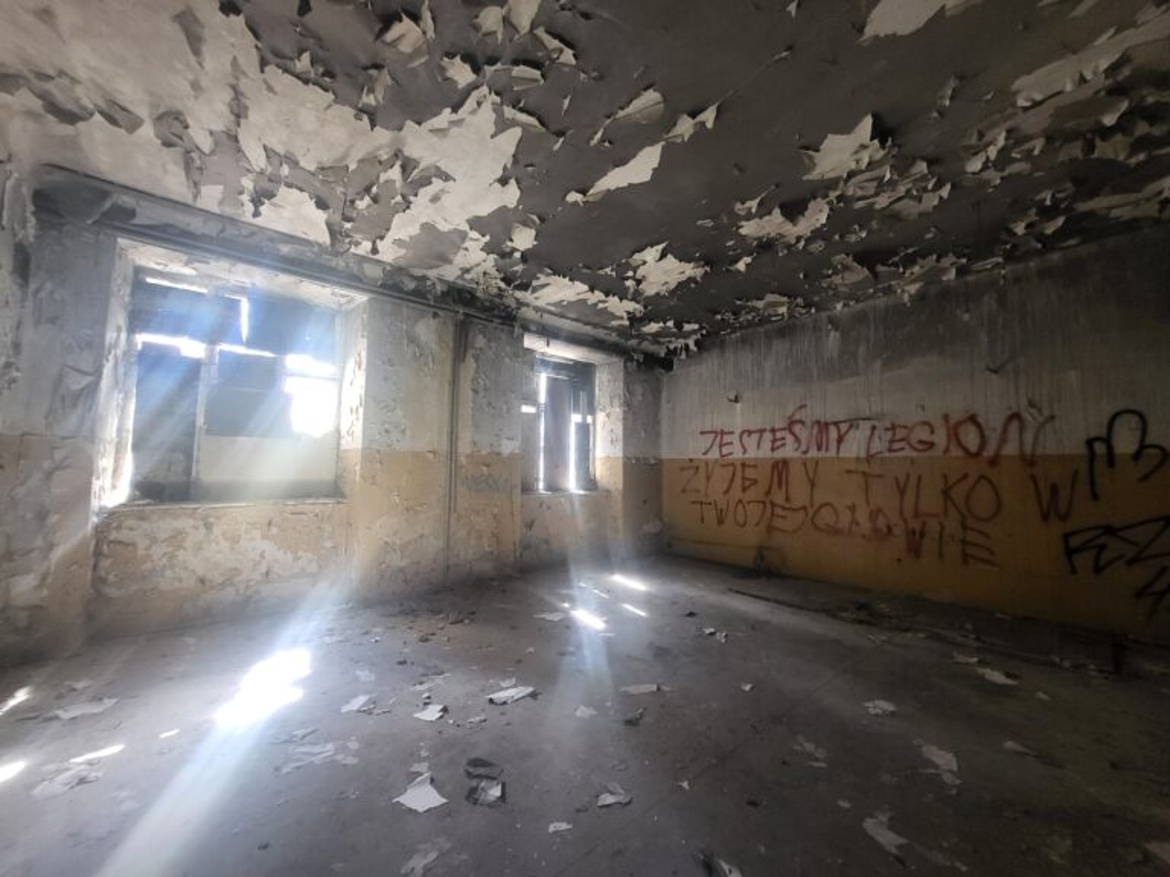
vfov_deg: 89.9
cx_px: 585
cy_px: 438
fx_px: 439
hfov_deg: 106.2
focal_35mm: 13
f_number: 2.2
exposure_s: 1/33.3
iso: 400
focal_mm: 1.74
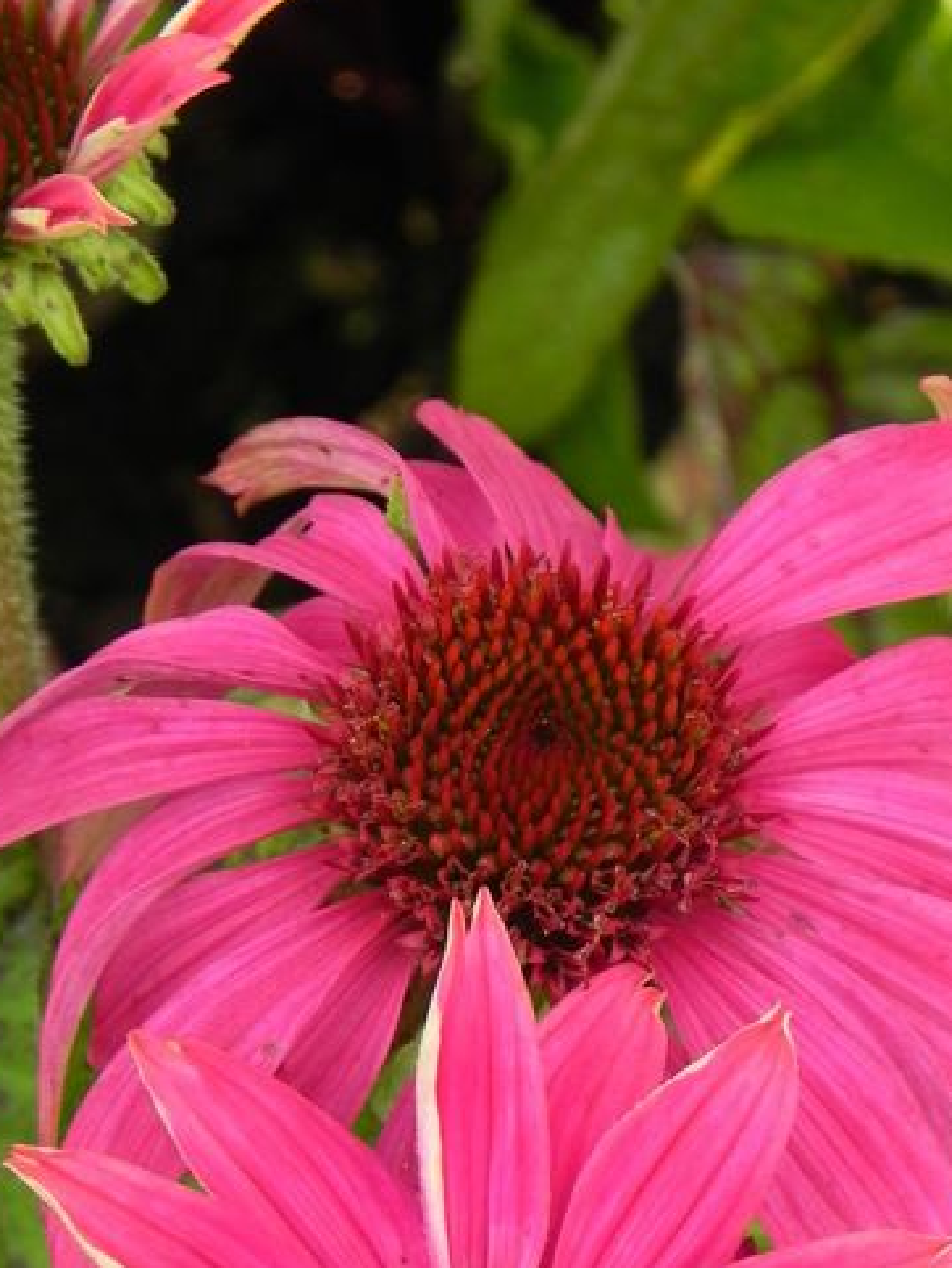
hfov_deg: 6.9
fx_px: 7840
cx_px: 413
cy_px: 897
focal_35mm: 214
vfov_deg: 9.2
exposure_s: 1/160
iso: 160
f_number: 5
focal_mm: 23
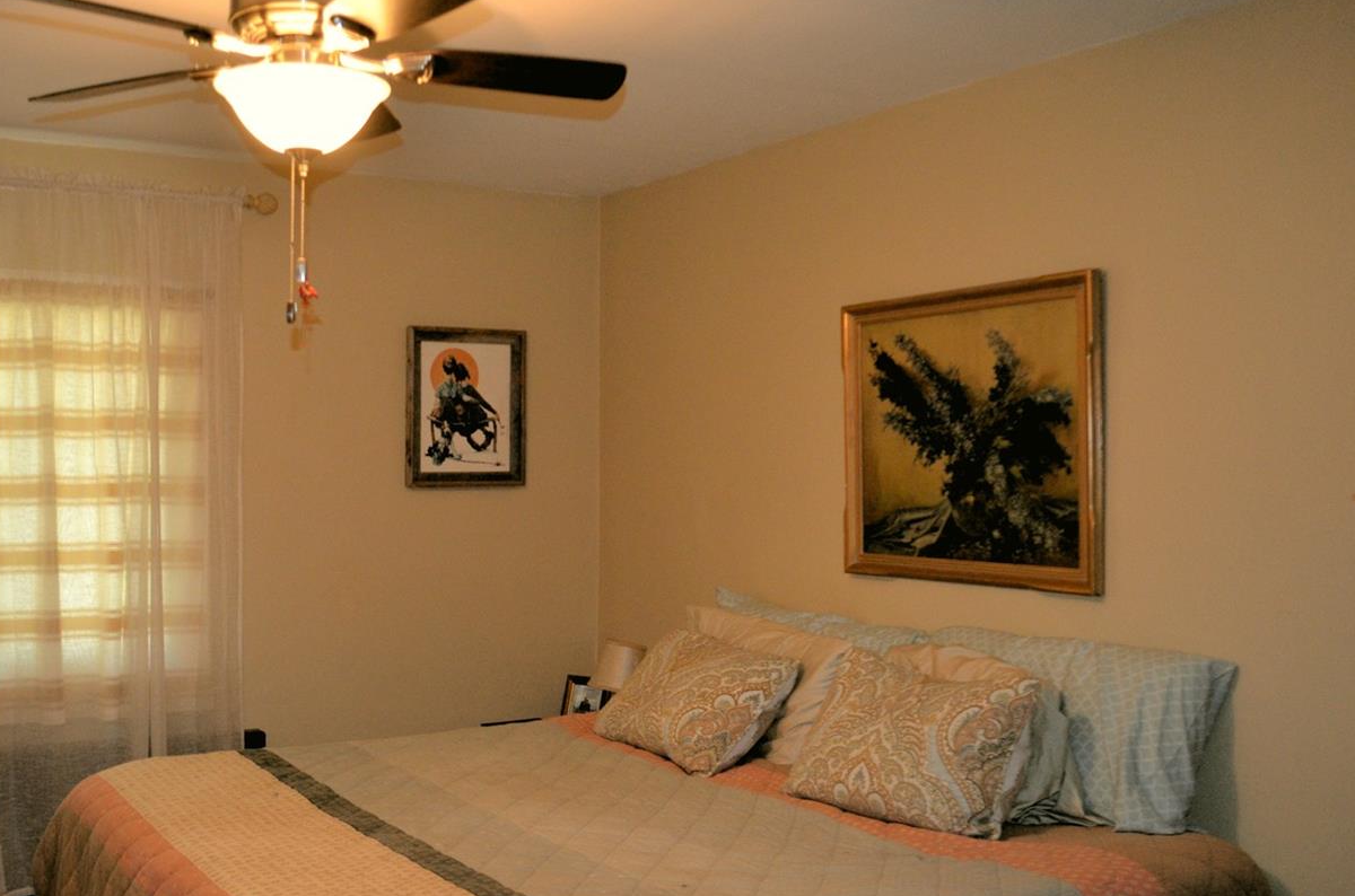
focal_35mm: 36
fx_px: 1352
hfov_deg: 52.8
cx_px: 533
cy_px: 494
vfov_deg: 36.7
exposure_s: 1/60
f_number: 3.5
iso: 1100
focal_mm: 18
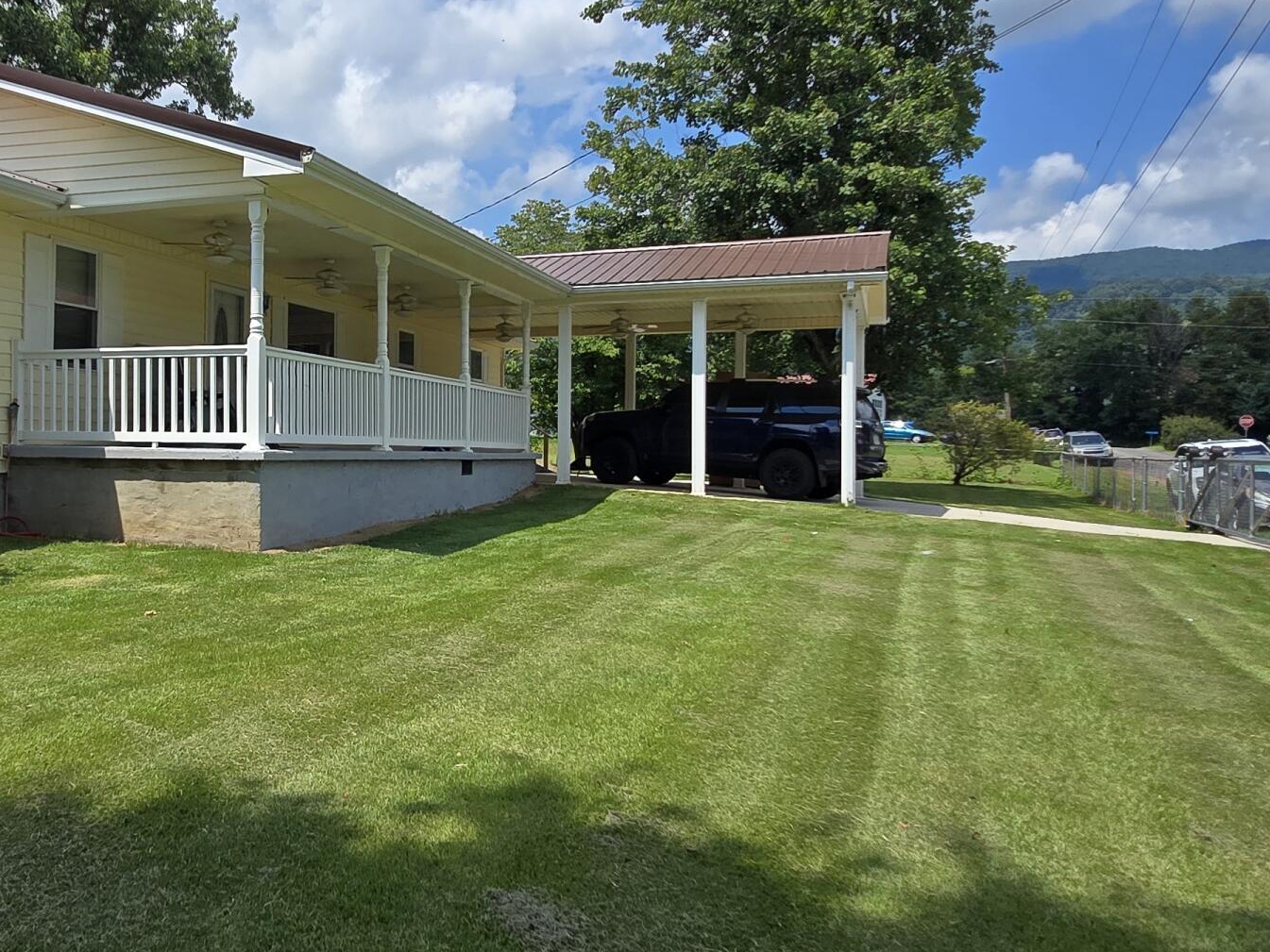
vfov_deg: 48.2
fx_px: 1064
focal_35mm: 29
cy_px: 430
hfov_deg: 59.2
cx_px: 360
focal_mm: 2.2
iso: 50
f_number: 2.2
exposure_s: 1/2905
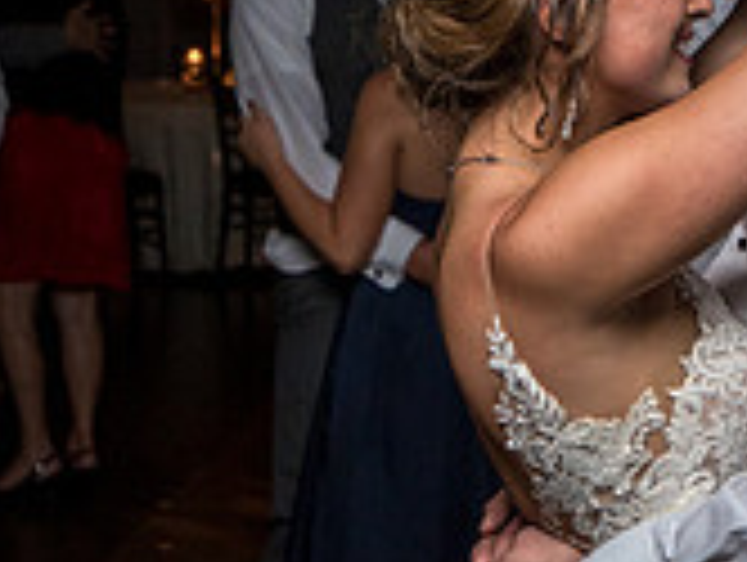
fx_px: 2788
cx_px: 701
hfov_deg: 15.1
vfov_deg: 11.5
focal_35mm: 129
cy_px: 152
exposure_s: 1/200
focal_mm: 35
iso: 2000
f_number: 4
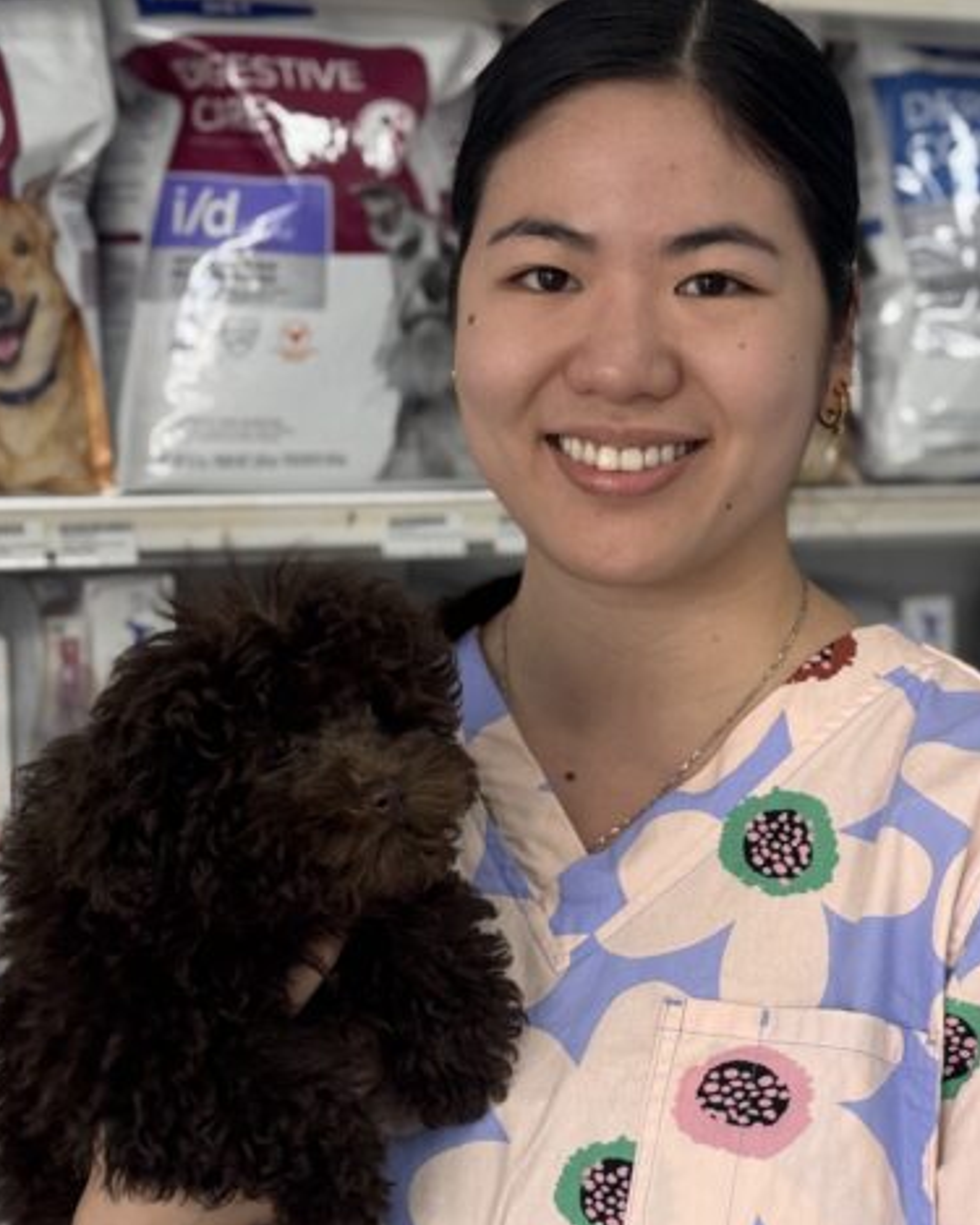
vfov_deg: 23.8
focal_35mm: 80
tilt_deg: -5.7
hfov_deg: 19.2
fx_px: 2901
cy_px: 789
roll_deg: -0.1
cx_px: 559
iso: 64
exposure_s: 1/100
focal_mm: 6.76
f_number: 1.78
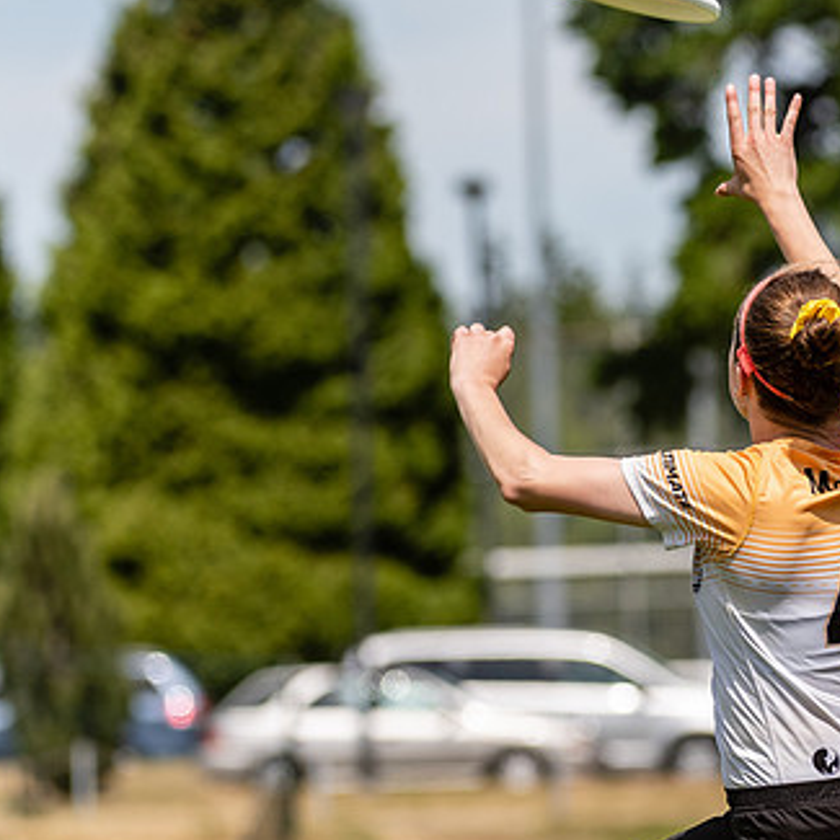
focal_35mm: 455
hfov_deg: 3.8
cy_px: 425
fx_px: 12492
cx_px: 716
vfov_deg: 3.9
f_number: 4
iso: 360
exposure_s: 1/2500
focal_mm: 200
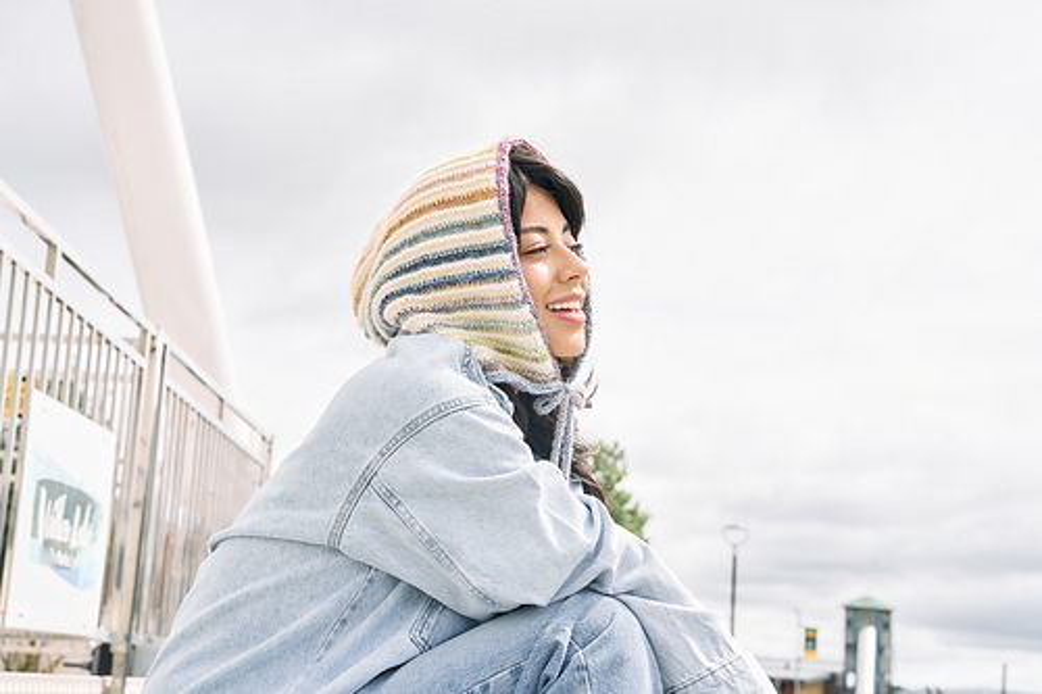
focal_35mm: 61
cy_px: 347
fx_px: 1765
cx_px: 521
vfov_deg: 22.2
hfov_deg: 32.9
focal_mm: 61
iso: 125
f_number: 9
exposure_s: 1/160
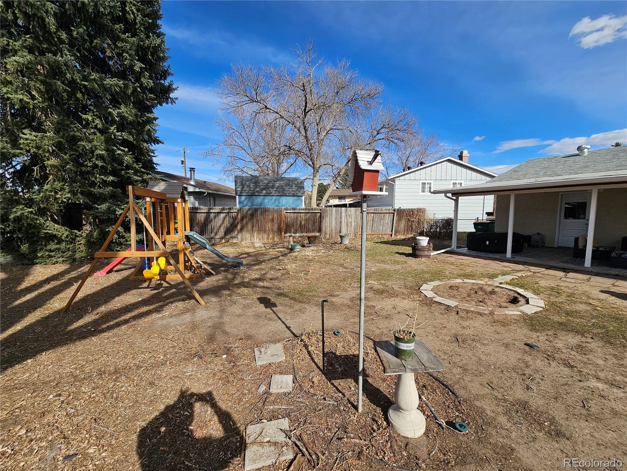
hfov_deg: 106.2
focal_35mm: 13
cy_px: 236
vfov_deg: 89.9
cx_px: 314
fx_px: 235
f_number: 2.2
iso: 50
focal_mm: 2.2
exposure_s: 1/2180
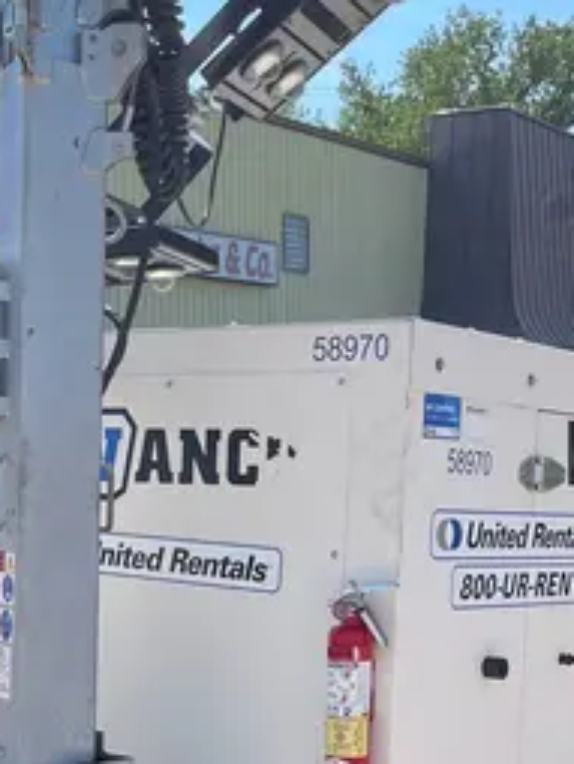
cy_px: 693
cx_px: 228
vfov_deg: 25.1
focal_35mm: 75
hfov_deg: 19.6
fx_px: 1655
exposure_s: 1/2451
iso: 32
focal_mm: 4.2
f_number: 1.6
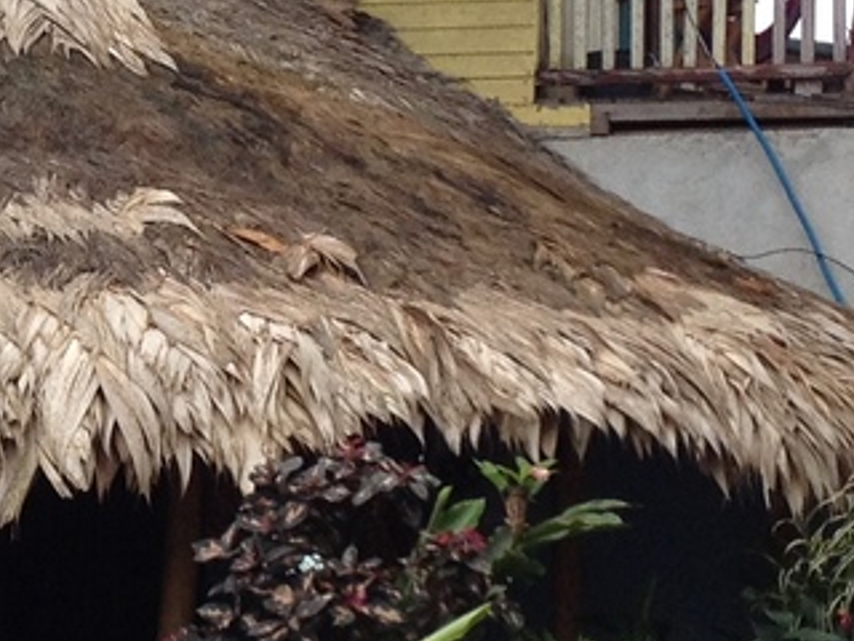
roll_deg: -0.4
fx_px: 4317
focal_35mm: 175
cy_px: 200
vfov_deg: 8.5
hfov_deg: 11.1
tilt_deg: +1.9
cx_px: -107
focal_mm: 4.28
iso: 50
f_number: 2.4
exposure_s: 1/649
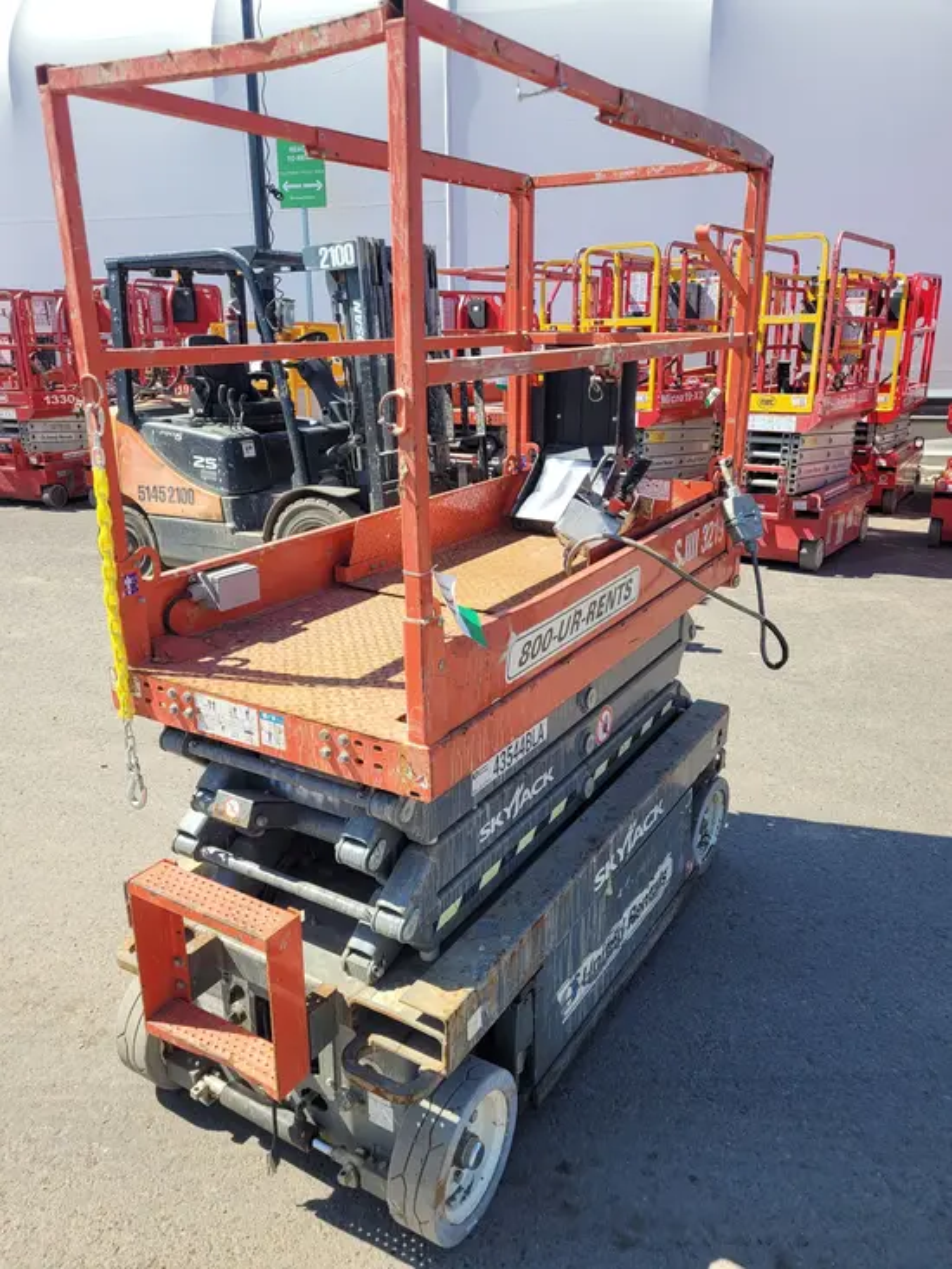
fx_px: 953
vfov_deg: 67.3
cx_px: 476
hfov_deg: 53.1
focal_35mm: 26
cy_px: 634
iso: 40
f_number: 1.8
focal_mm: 5.4
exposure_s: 1/1414
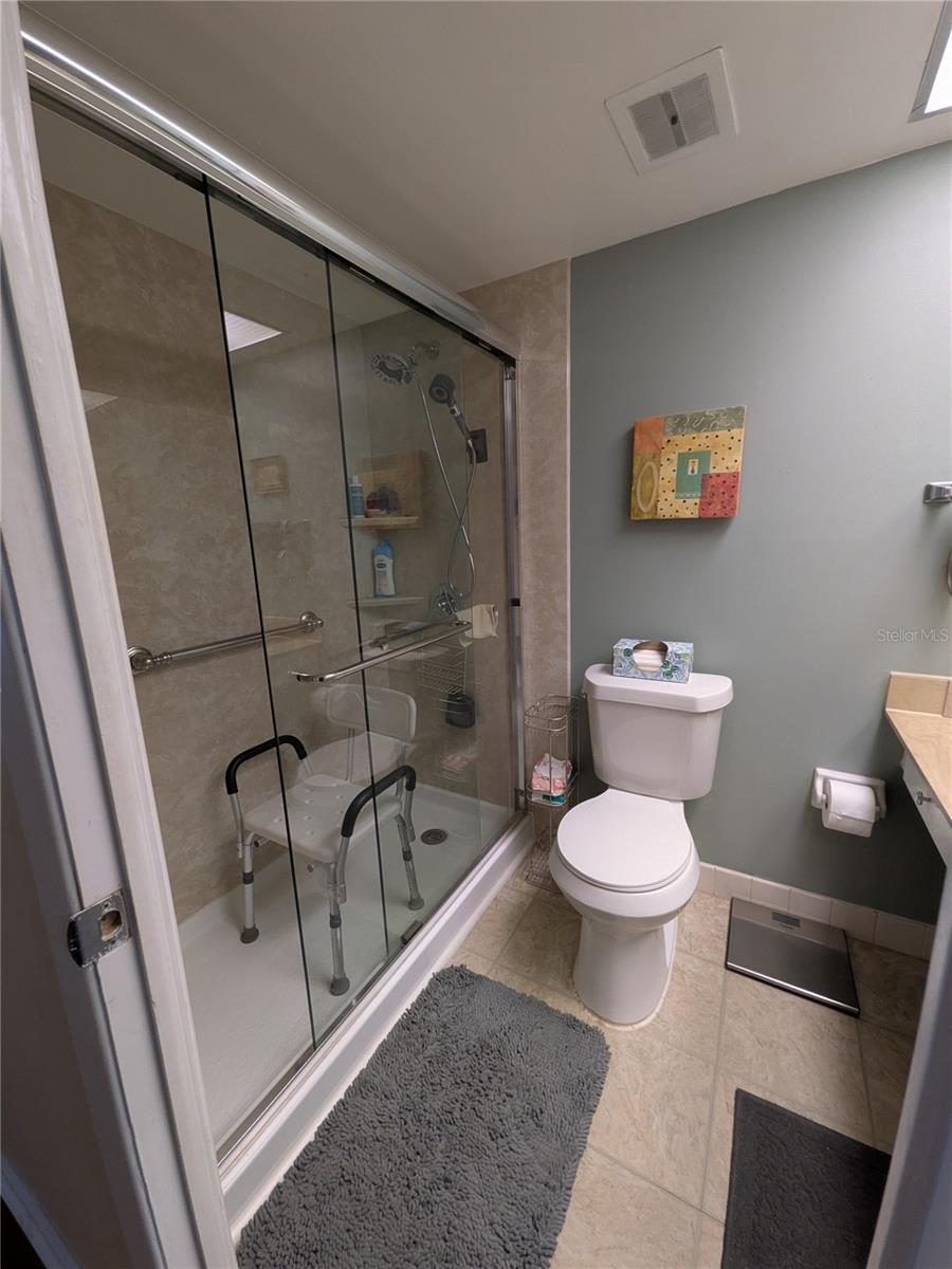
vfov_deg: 102.1
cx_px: 476
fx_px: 513
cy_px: 634
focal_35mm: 14
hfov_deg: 85.7
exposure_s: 1/40
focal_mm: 1.85
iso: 156
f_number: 2.2
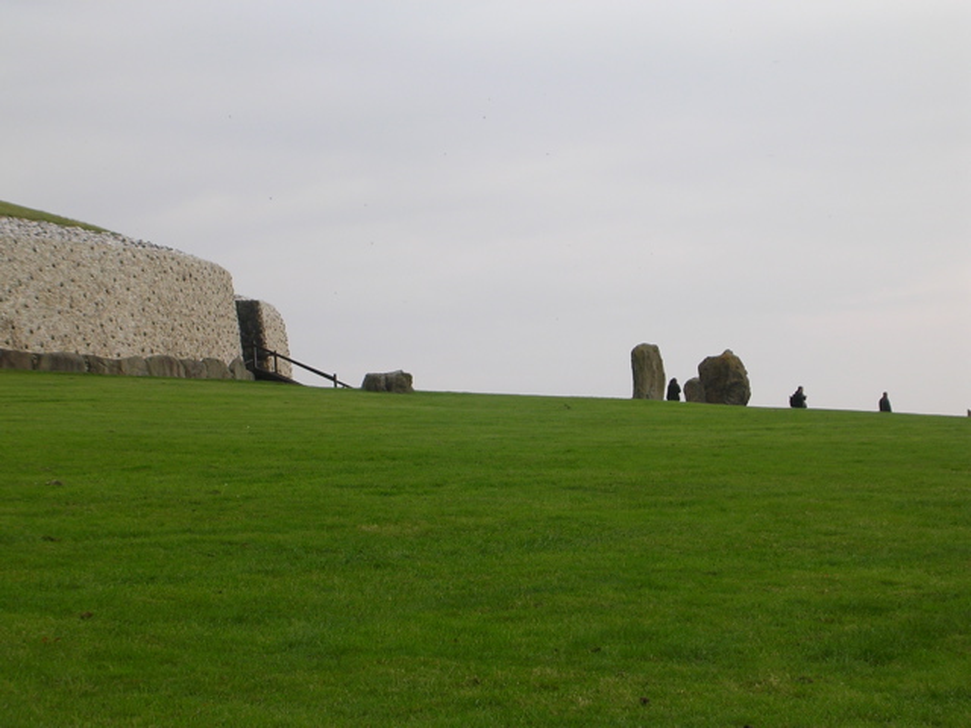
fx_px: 3226
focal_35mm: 115
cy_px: 364
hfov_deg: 17.1
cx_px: 486
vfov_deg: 12.9
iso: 50
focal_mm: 17.4
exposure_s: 1/162
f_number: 4.9
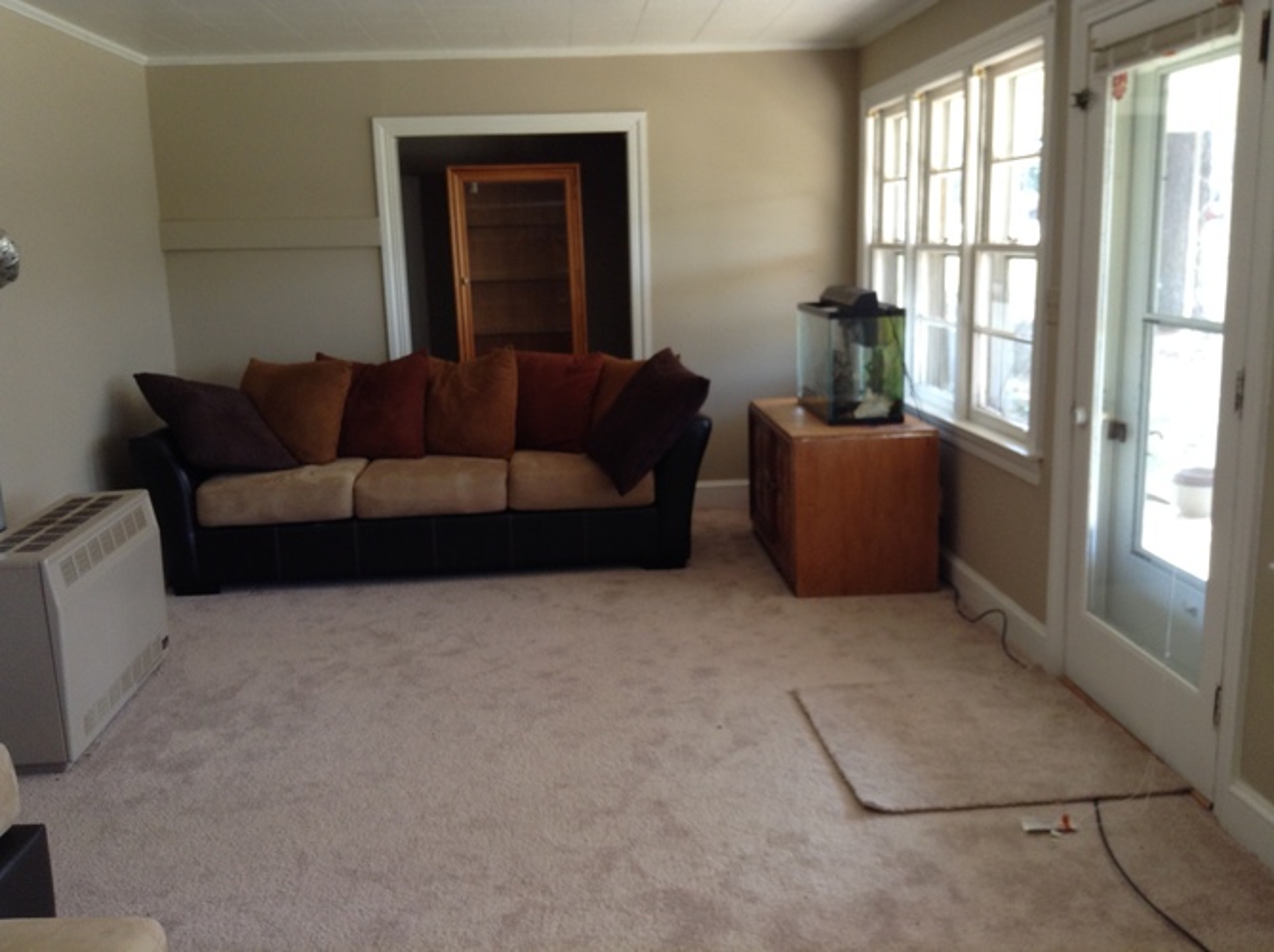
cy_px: 476
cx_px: 637
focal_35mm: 33
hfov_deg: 55.4
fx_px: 1213
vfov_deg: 42.9
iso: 40
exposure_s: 1/25
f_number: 2.4
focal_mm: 3.3
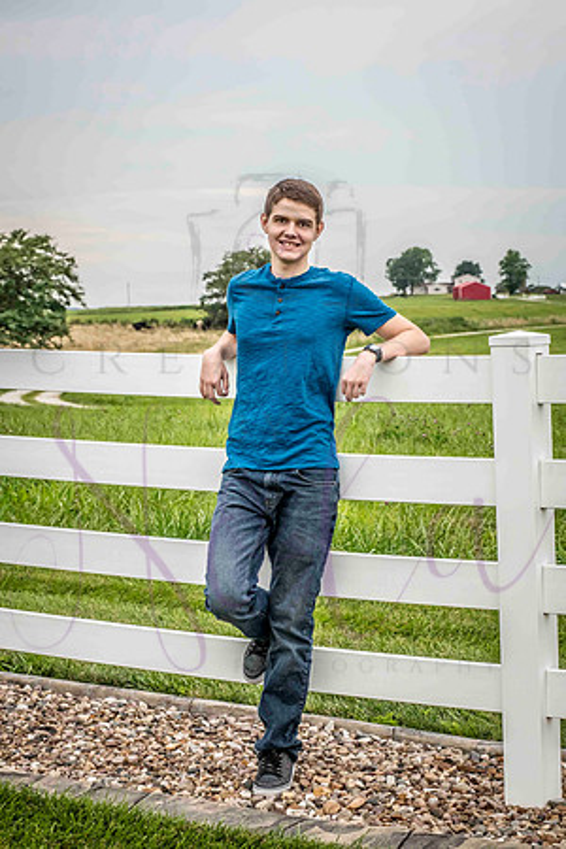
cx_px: 283
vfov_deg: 25.4
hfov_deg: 17.1
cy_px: 424
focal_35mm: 80
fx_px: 1887
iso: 640
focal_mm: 80
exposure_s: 1/320
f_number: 10
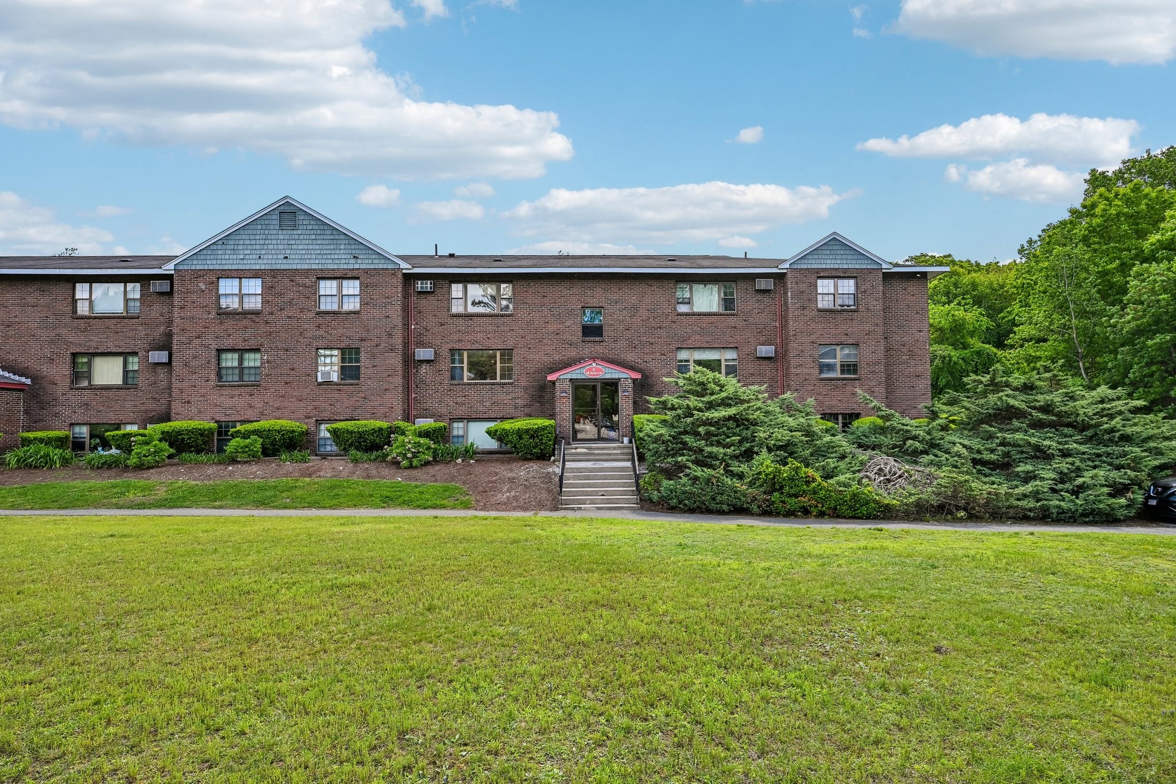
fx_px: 621
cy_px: 392
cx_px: 588
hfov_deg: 86.9
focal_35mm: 19
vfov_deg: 64.5
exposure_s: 1/320
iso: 400
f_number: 8
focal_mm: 19
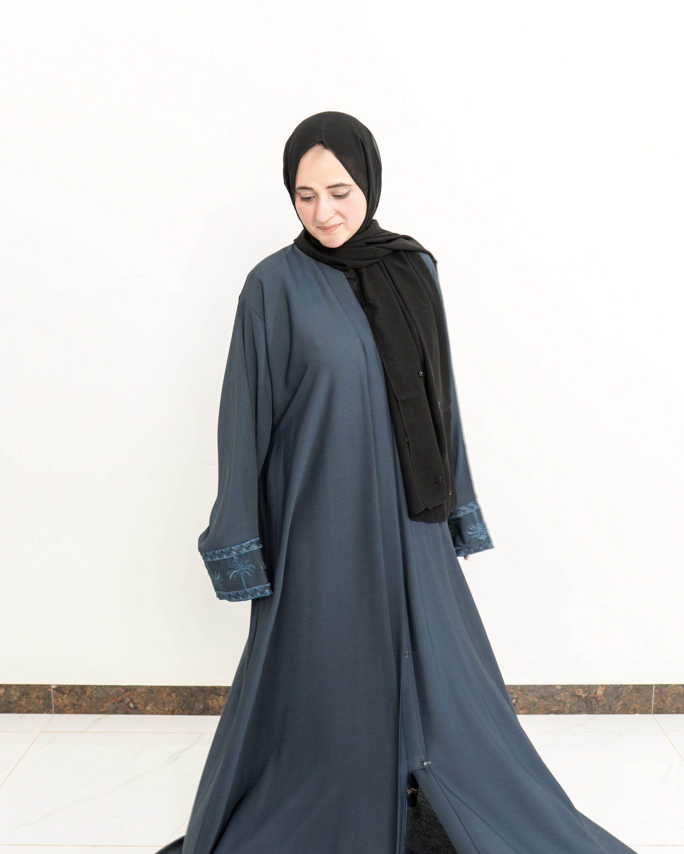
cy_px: 479
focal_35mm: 40
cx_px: 346
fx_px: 1012
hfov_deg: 37.3
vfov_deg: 45.7
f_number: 4
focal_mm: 35
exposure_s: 1/100
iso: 500
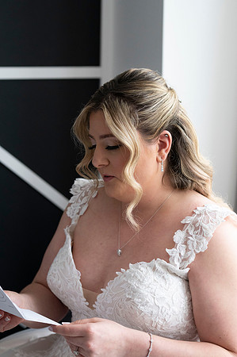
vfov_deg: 23.9
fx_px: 841
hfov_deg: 16.0
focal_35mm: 85
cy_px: 178
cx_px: 118
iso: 4000
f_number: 4
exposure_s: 1/2000
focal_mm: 85
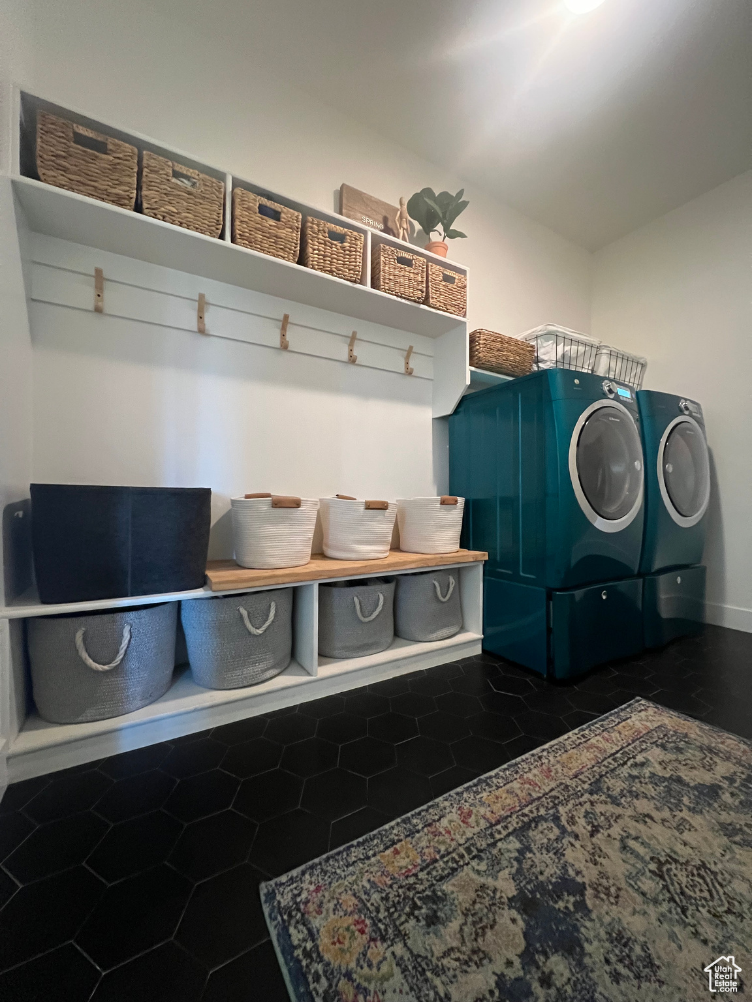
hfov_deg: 89.9
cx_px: 376
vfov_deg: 106.2
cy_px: 501
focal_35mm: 13
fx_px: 377
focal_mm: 1.57
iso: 800
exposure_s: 1/60
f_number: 1.8
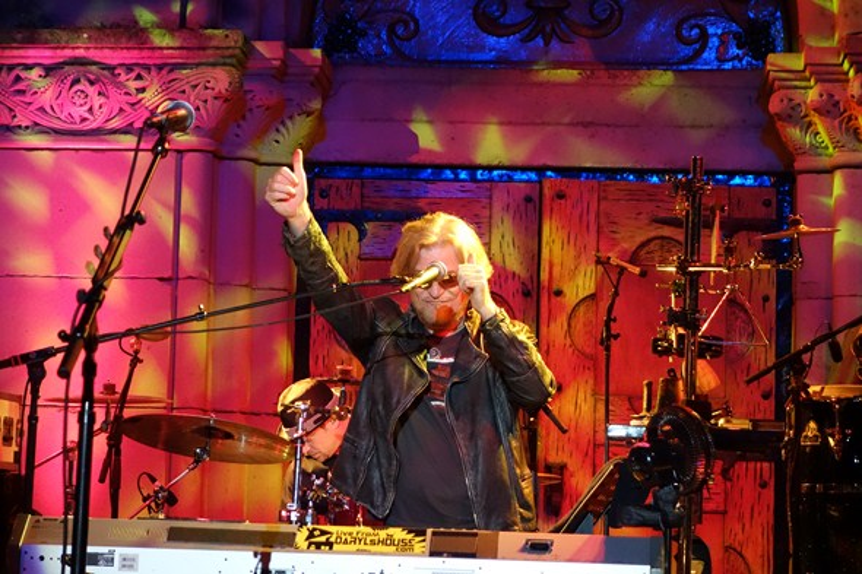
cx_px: 431
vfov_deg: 13.7
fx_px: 2394
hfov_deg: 20.4
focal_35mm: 100
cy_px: 287
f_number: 4.9
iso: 2000
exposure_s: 1/100
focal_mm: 37.1
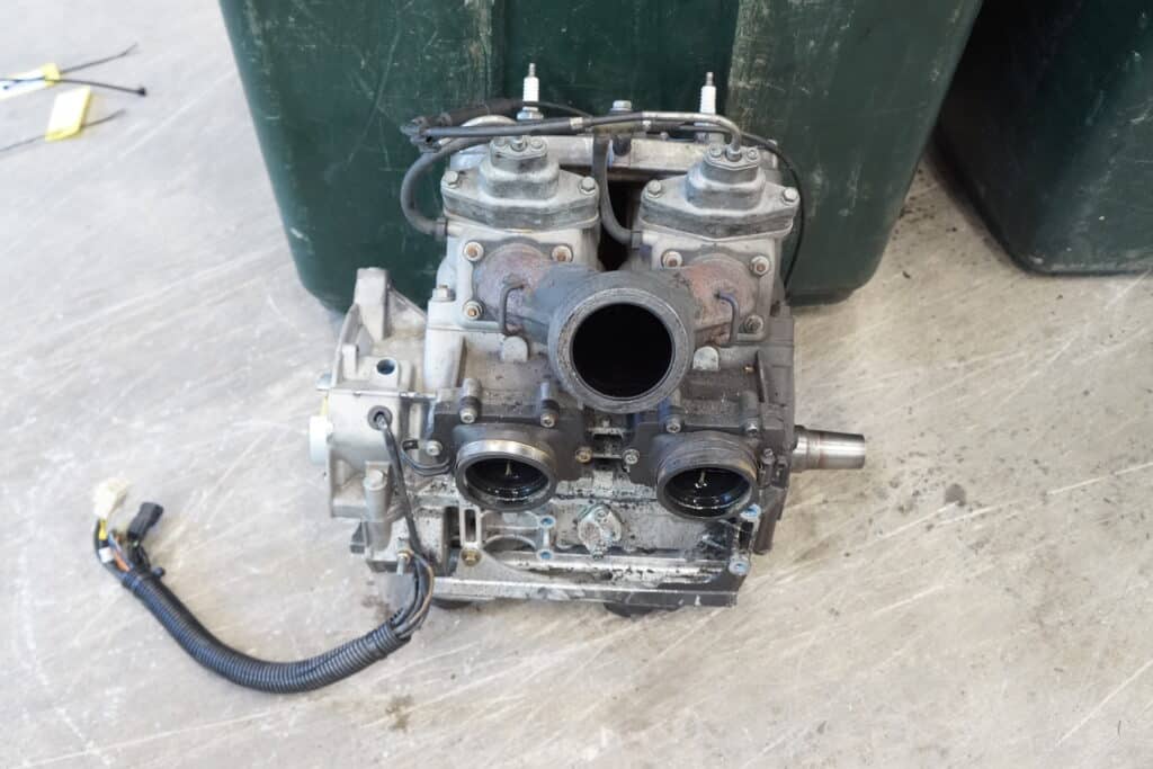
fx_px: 961
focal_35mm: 30
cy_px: 384
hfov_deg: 61.9
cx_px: 576
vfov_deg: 43.6
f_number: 4.5
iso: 2000
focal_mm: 20
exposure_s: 1/60
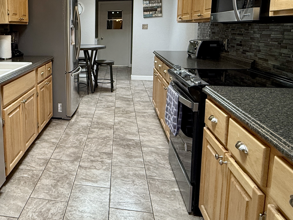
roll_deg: +0.3
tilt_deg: -7.9
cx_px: 66
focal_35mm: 31
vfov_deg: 44.4
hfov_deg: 55.0
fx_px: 262
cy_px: 65
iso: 200
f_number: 2.2
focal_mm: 2.22
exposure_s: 1/60
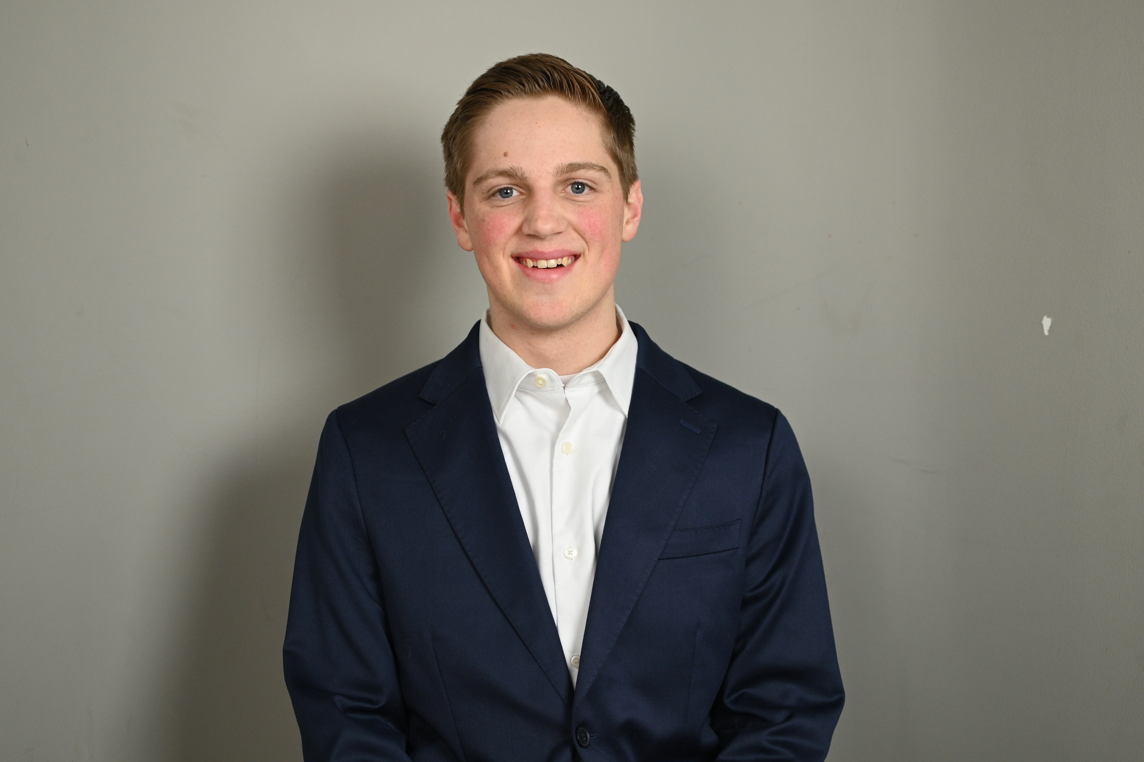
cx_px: 572
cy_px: 381
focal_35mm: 52
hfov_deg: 38.2
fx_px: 1652
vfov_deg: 26.0
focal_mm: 35
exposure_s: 1/125
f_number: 2.8
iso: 560
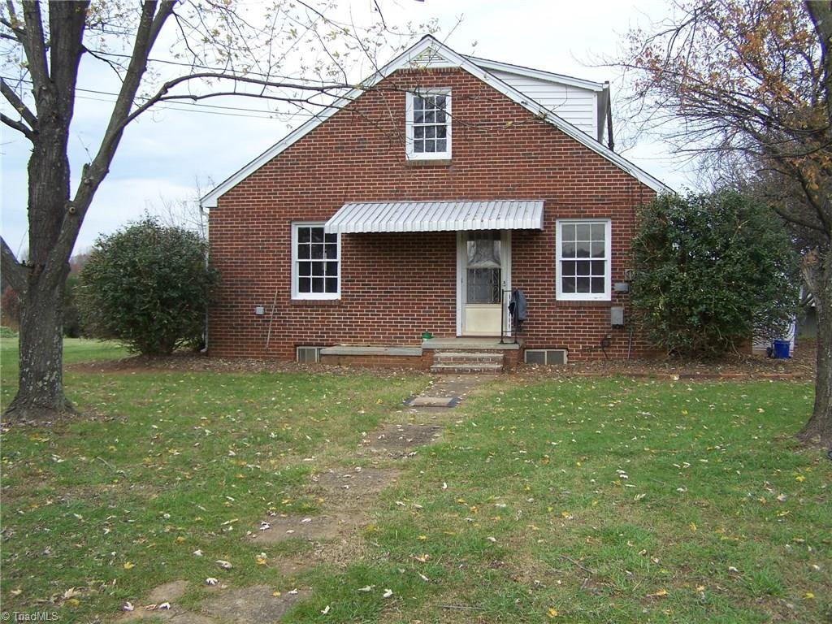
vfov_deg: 37.7
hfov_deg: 49.0
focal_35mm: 38
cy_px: 312
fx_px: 913
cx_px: 416
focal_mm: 6.3
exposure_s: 1/250
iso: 64
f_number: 2.8
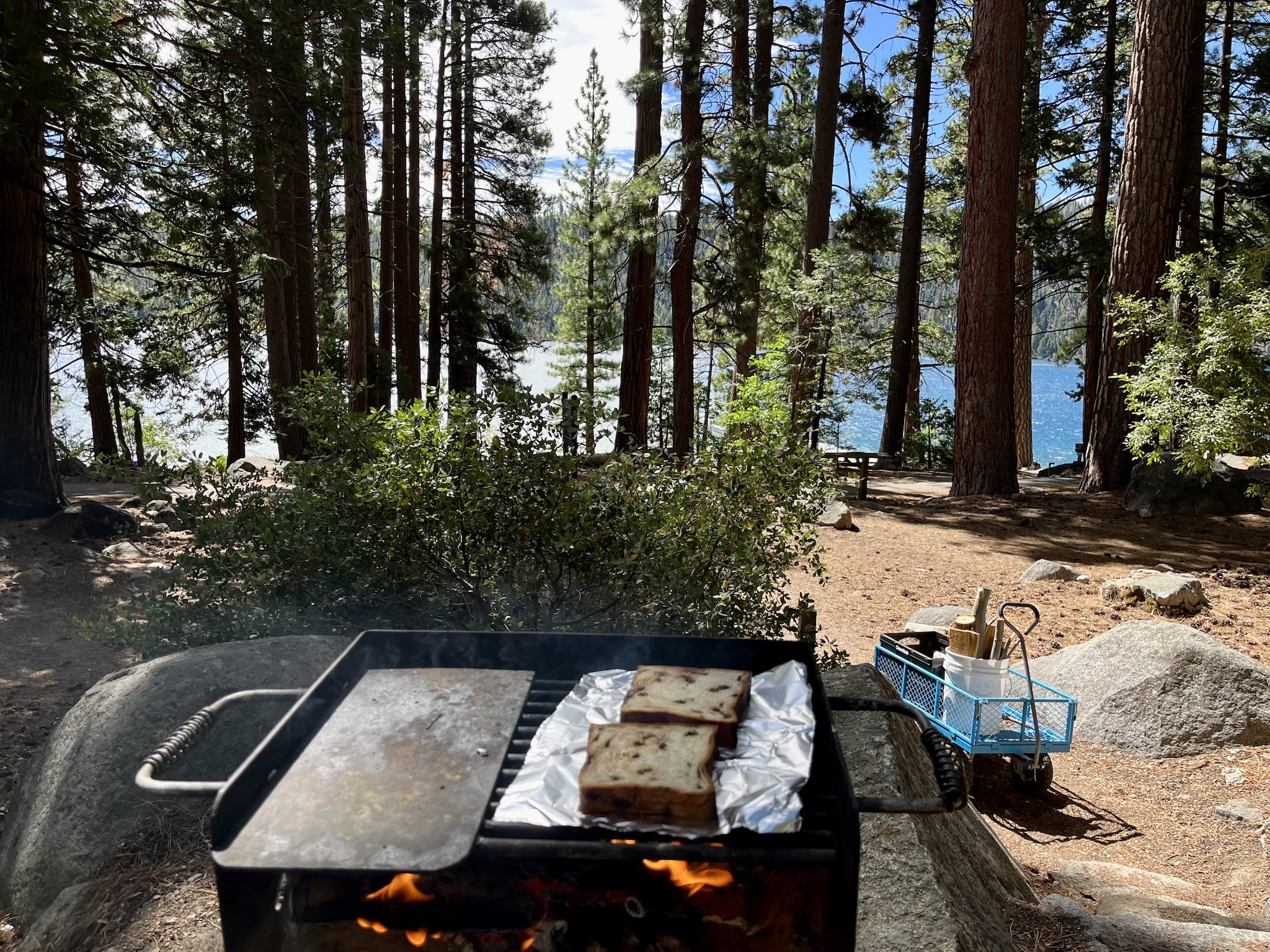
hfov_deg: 67.3
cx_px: 635
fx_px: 954
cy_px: 476
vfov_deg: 53.1
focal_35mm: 26
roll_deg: -3.1
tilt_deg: -8.2
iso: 50
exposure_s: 1/804
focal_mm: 5.1
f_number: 1.6
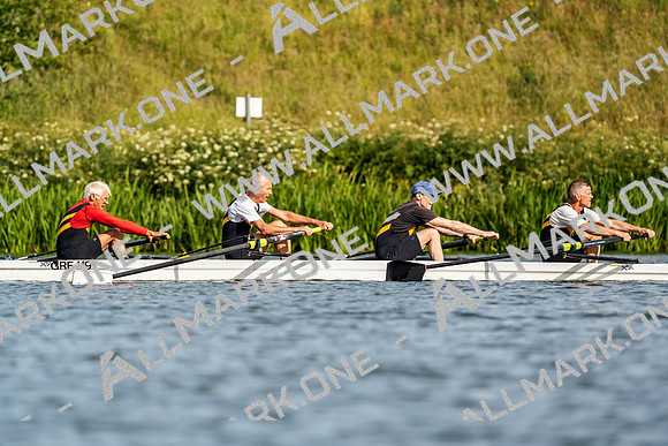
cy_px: 223
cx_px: 334
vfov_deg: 3.0
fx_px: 8389
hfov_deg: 4.6
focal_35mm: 452
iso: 250
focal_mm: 452
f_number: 6.3
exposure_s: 1/2000
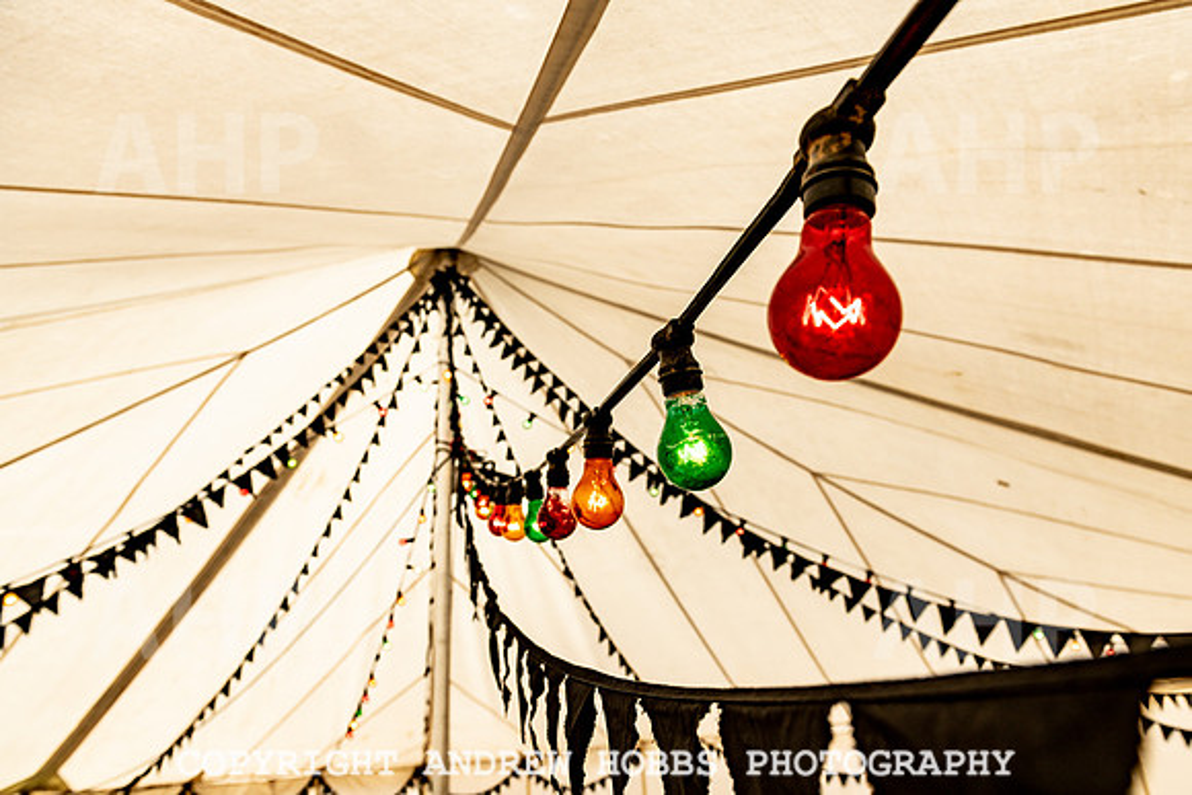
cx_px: 626
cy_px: 418
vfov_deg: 50.9
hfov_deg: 71.0
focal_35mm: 25
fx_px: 835
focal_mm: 24
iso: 100
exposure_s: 1/500
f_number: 5.6
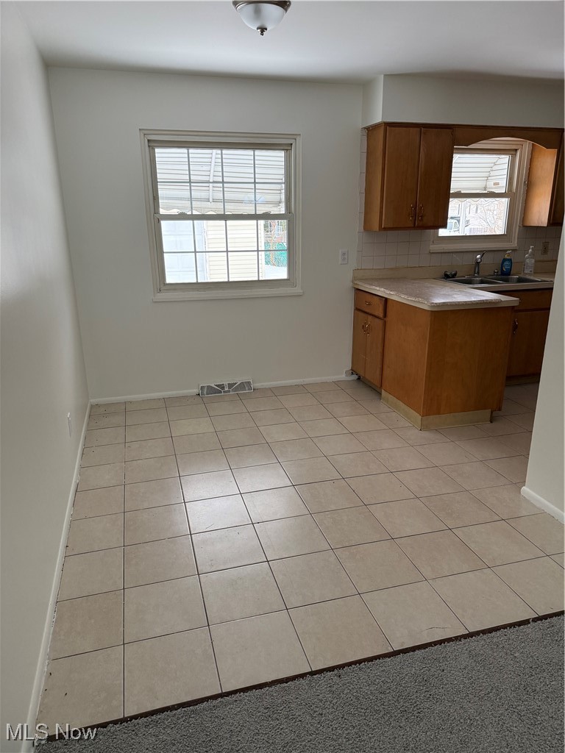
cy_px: 376
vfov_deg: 71.6
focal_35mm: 24
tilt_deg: -18.4
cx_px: 282
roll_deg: +1.1
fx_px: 522
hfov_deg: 56.8
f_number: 1.78
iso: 200
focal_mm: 6.76
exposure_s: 1/158
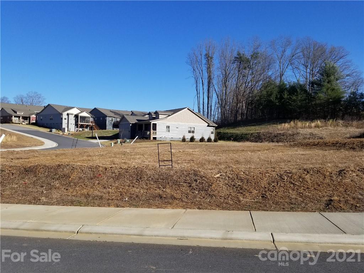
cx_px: 182
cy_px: 136
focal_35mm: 26
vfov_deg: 53.1
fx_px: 273
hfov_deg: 67.3
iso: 50
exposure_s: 1/2504
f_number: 1.7
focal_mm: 4.3
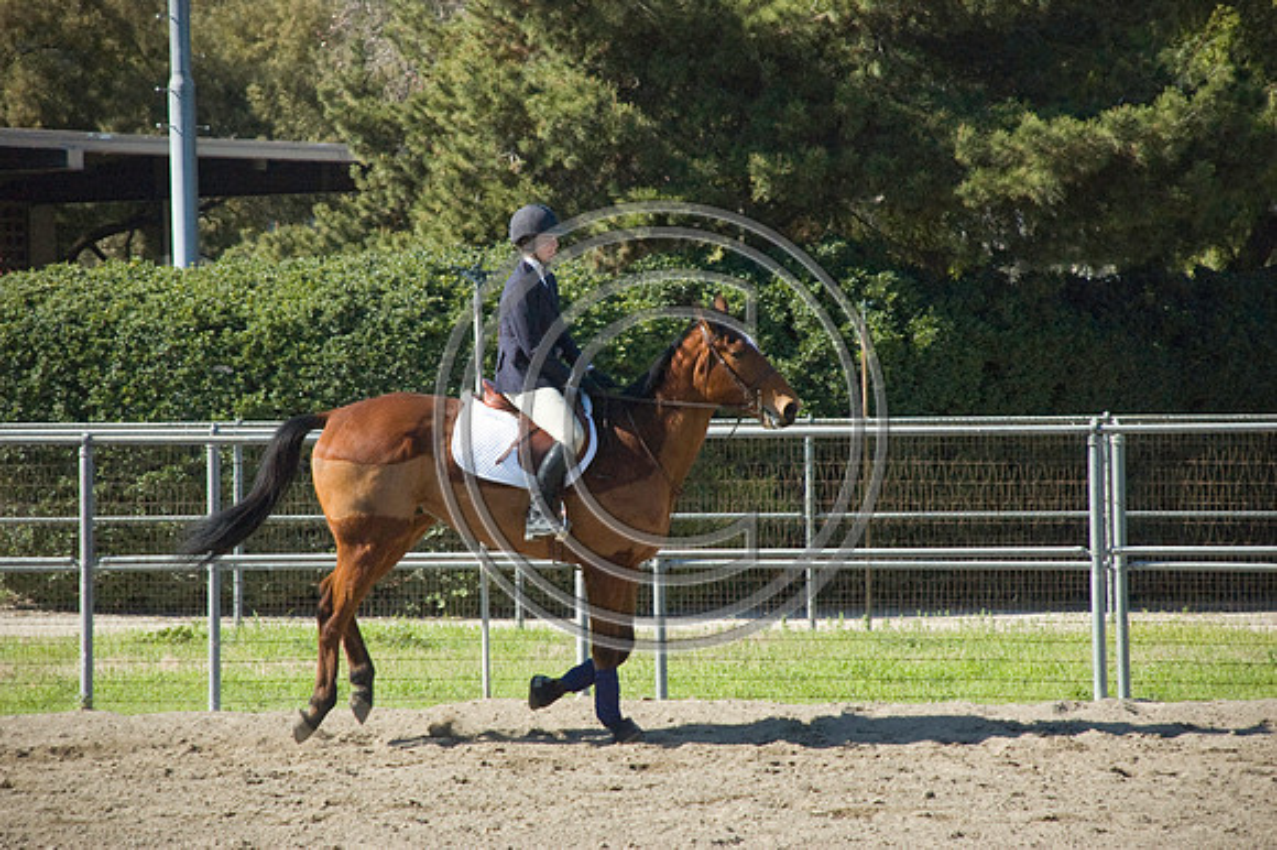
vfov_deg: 6.8
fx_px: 7179
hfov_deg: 10.2
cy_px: 425
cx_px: 638
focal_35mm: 202
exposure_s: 1/400
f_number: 5.6
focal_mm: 135
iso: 800
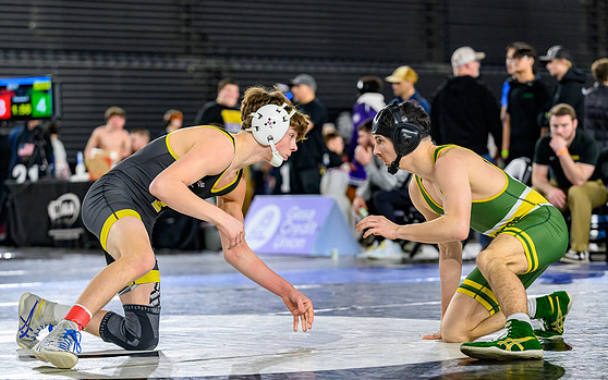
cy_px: 240
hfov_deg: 17.1
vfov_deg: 10.7
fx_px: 2022
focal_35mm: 122
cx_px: 242
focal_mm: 94
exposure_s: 1/1000
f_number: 2.8
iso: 2500
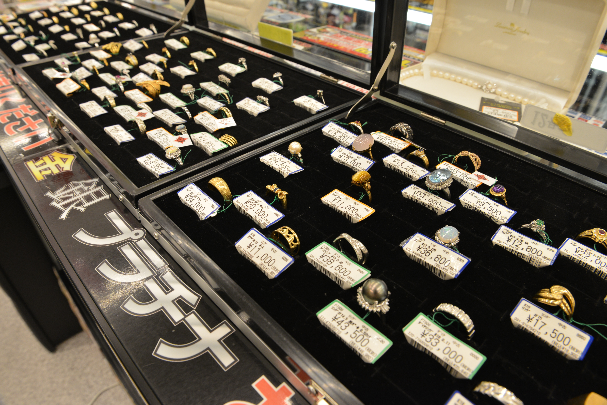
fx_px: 405
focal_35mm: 24
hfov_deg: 73.7
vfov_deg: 53.2
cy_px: 202
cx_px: 304
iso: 1250
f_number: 11
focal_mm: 24
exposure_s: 1/30
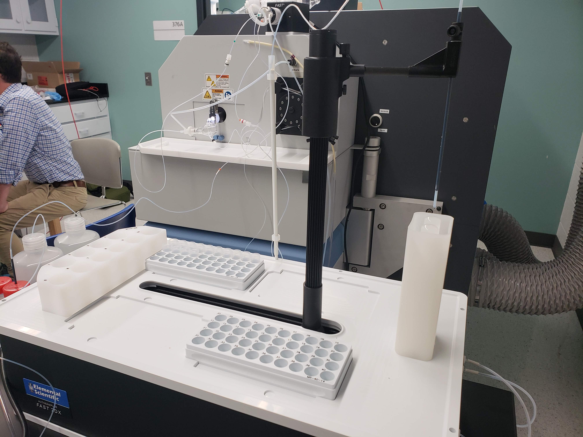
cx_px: 292
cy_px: 218
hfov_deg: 67.3
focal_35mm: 26
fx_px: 438
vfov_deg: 53.1
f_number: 2.4
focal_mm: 4.3
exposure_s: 1/60
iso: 160
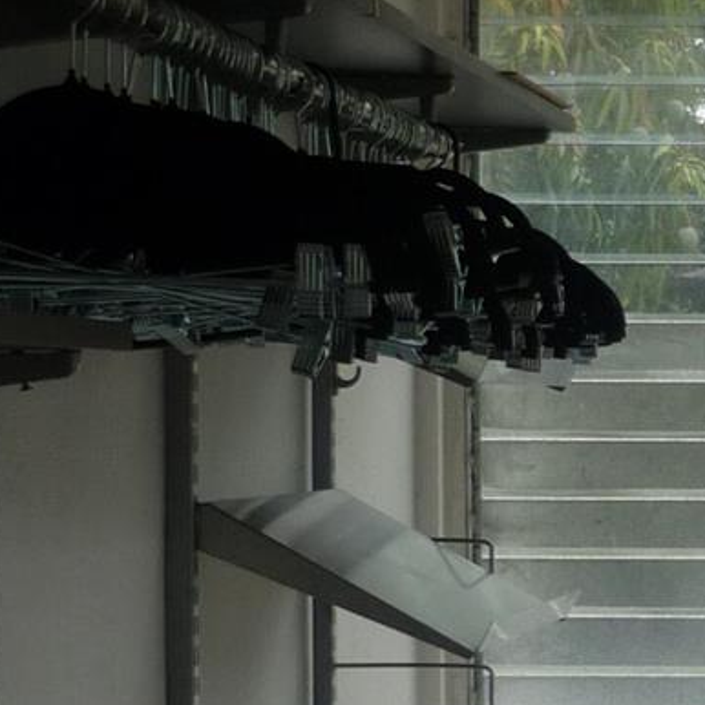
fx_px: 2788
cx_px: 1127
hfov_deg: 13.4
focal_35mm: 121
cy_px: 564
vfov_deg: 14.3
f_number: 2.8
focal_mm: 5.5
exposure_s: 1/400
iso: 100
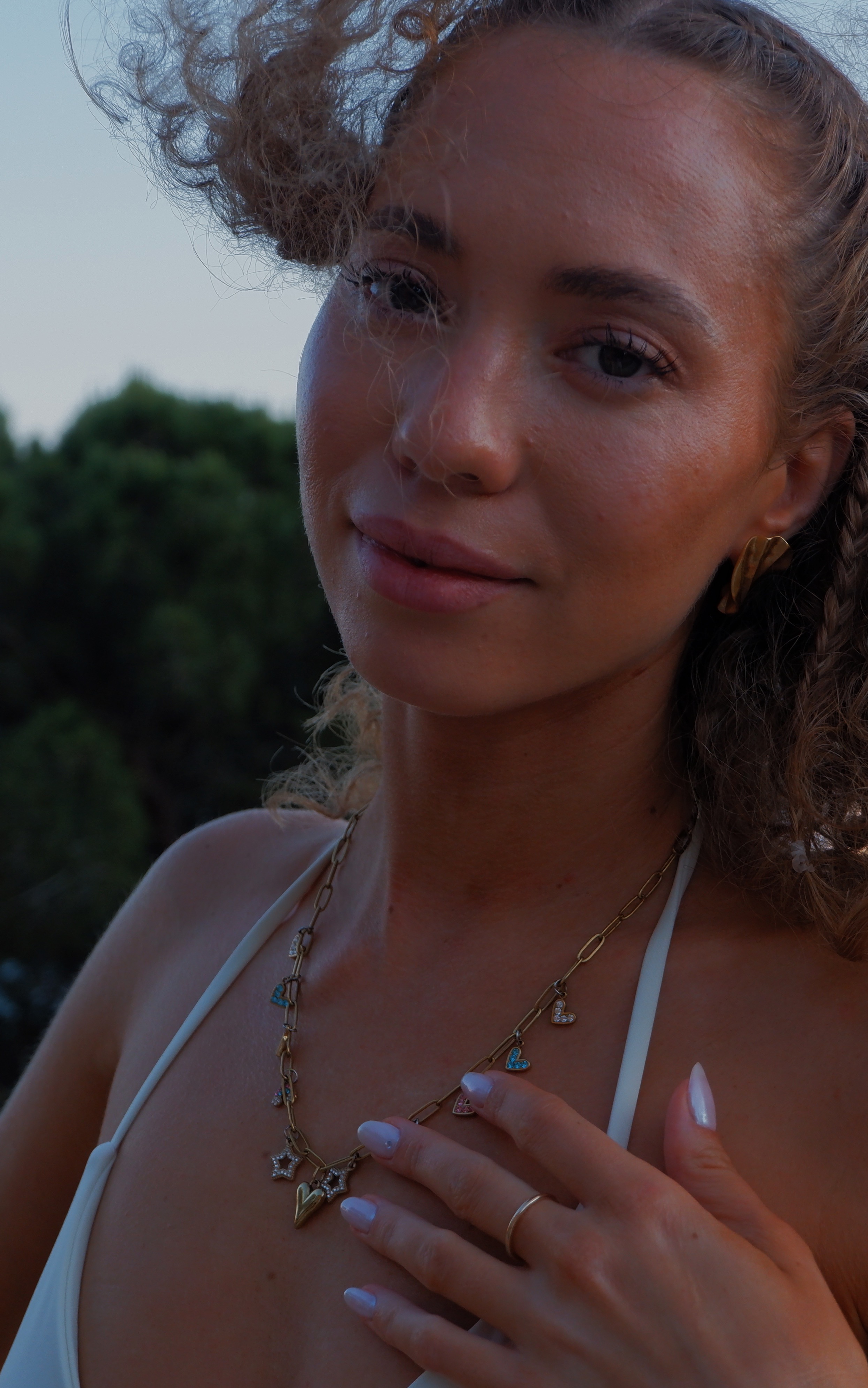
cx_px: 482
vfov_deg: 29.8
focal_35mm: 69
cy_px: 695
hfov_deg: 18.9
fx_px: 2611
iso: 400
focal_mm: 30.5
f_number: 4.7
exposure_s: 1/900
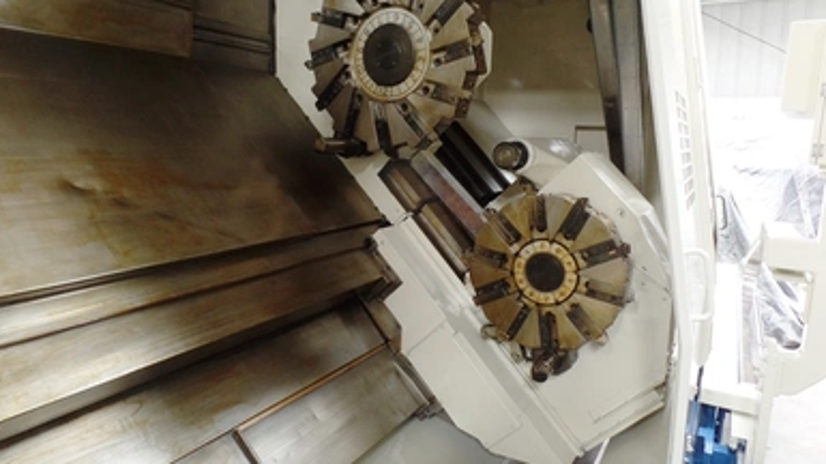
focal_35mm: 26
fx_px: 569
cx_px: 404
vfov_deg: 44.3
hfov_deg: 71.9
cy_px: 211
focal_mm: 4.1
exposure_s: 1/30
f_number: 2.8
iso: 200
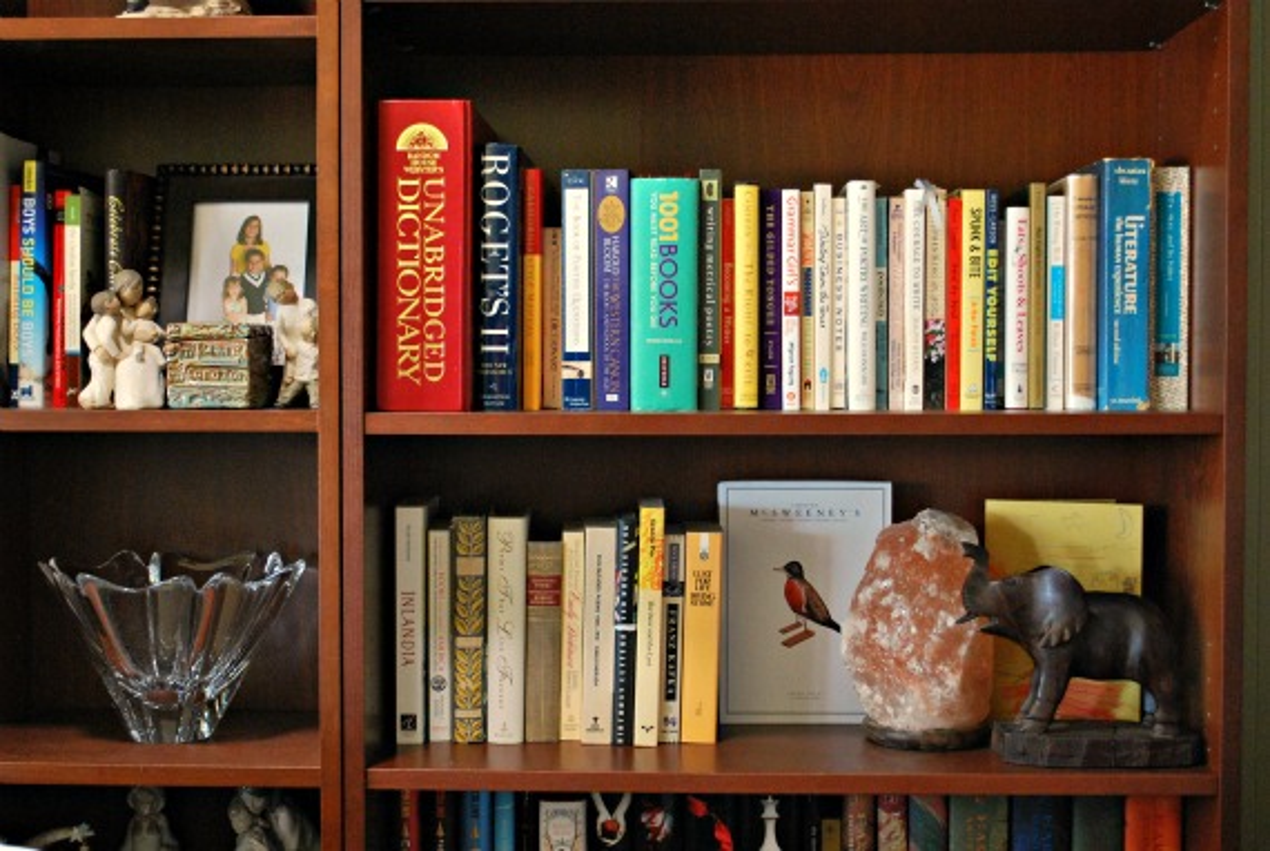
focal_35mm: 48
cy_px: 426
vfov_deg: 28.2
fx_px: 1696
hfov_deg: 41.1
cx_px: 635
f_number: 5
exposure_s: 1/30
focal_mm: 32
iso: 1250
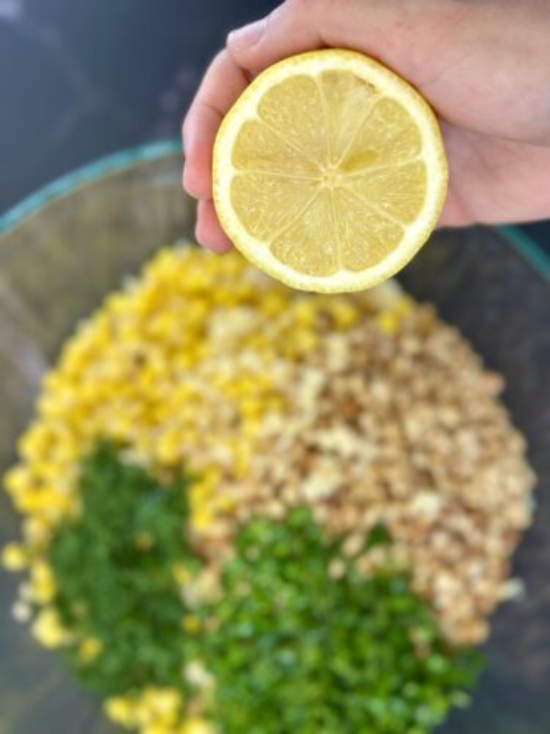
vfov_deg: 39.7
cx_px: 275
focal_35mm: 48
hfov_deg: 30.3
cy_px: 367
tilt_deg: -75.7
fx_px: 1017
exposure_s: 1/141
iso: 80
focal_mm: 6.86
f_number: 1.78
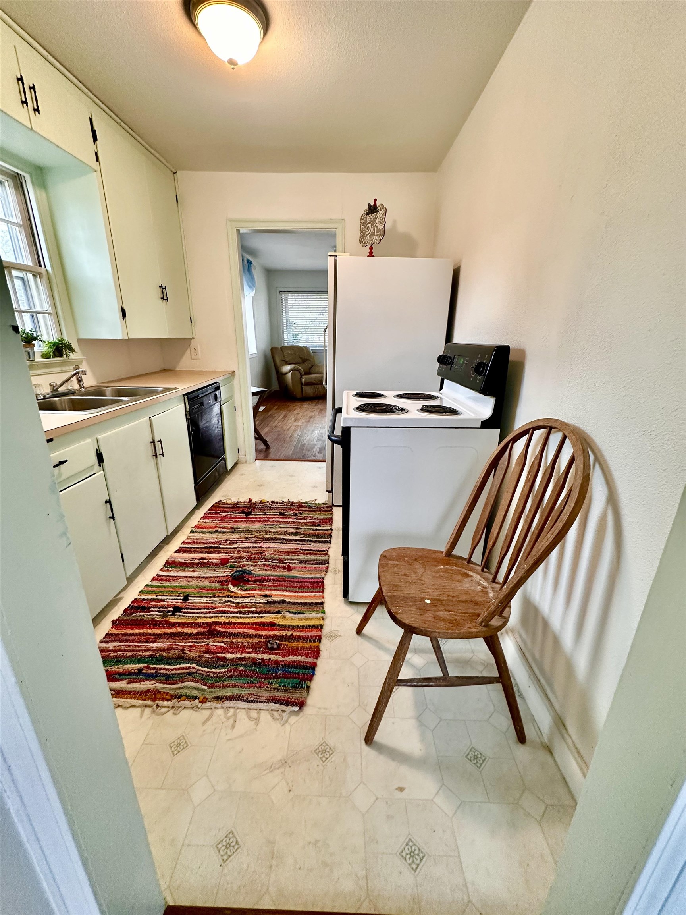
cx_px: 343
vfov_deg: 102.1
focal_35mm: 14
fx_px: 370
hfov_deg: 85.7
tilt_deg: -18.7
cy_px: 458
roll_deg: +0.5
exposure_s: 1/120
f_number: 2.2
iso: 250
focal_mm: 2.22
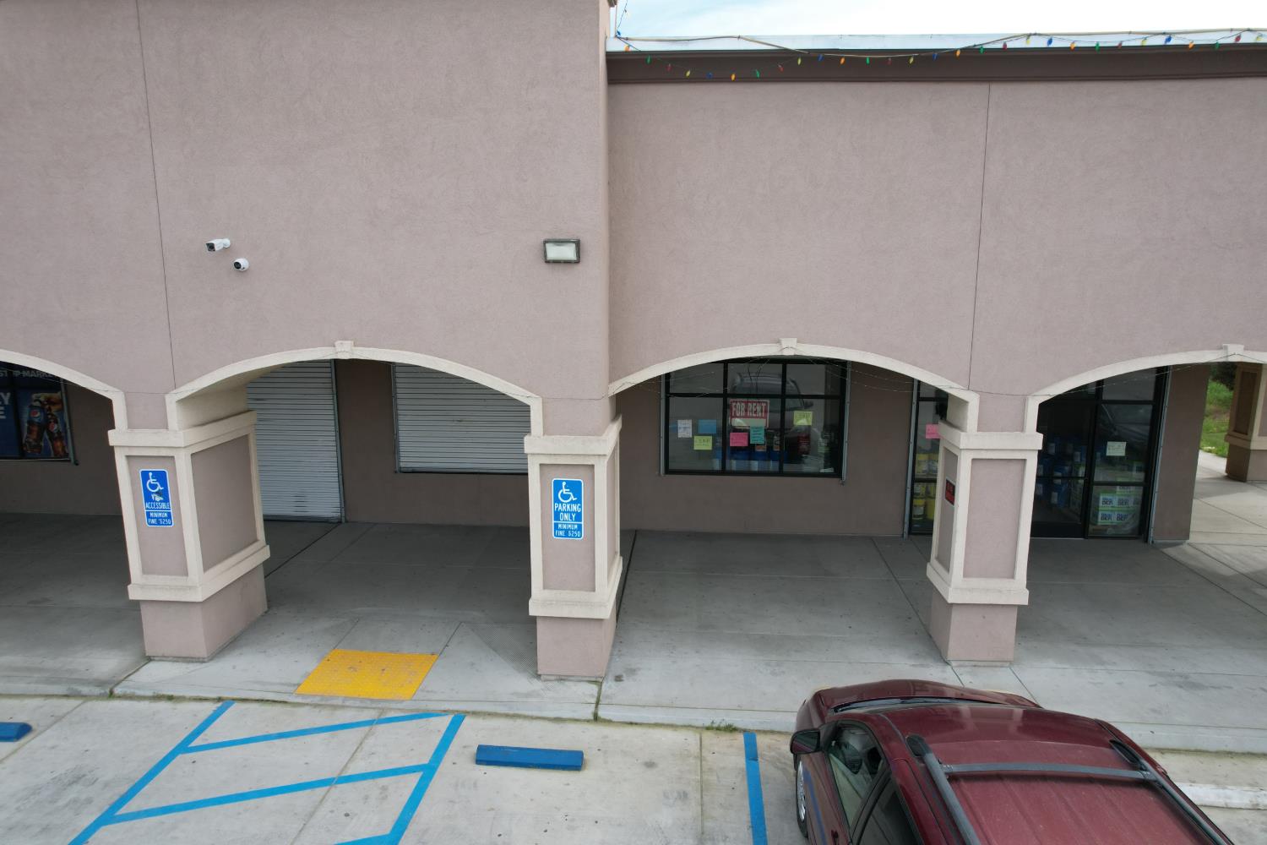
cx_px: 634
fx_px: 774
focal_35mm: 22
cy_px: 422
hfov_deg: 78.6
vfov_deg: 57.2
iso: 150
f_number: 2.8
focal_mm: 8.38
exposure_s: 1/1000
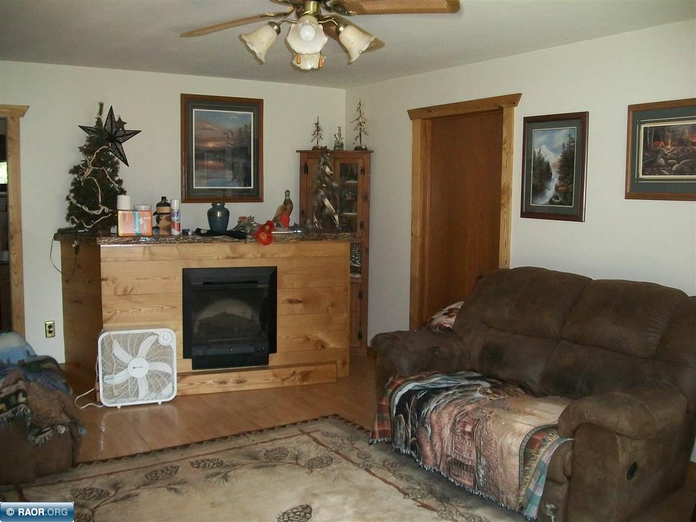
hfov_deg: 56.8
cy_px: 261
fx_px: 643
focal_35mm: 32
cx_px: 348
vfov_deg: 44.2
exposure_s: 1/60
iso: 240
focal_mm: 5.7
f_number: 2.9
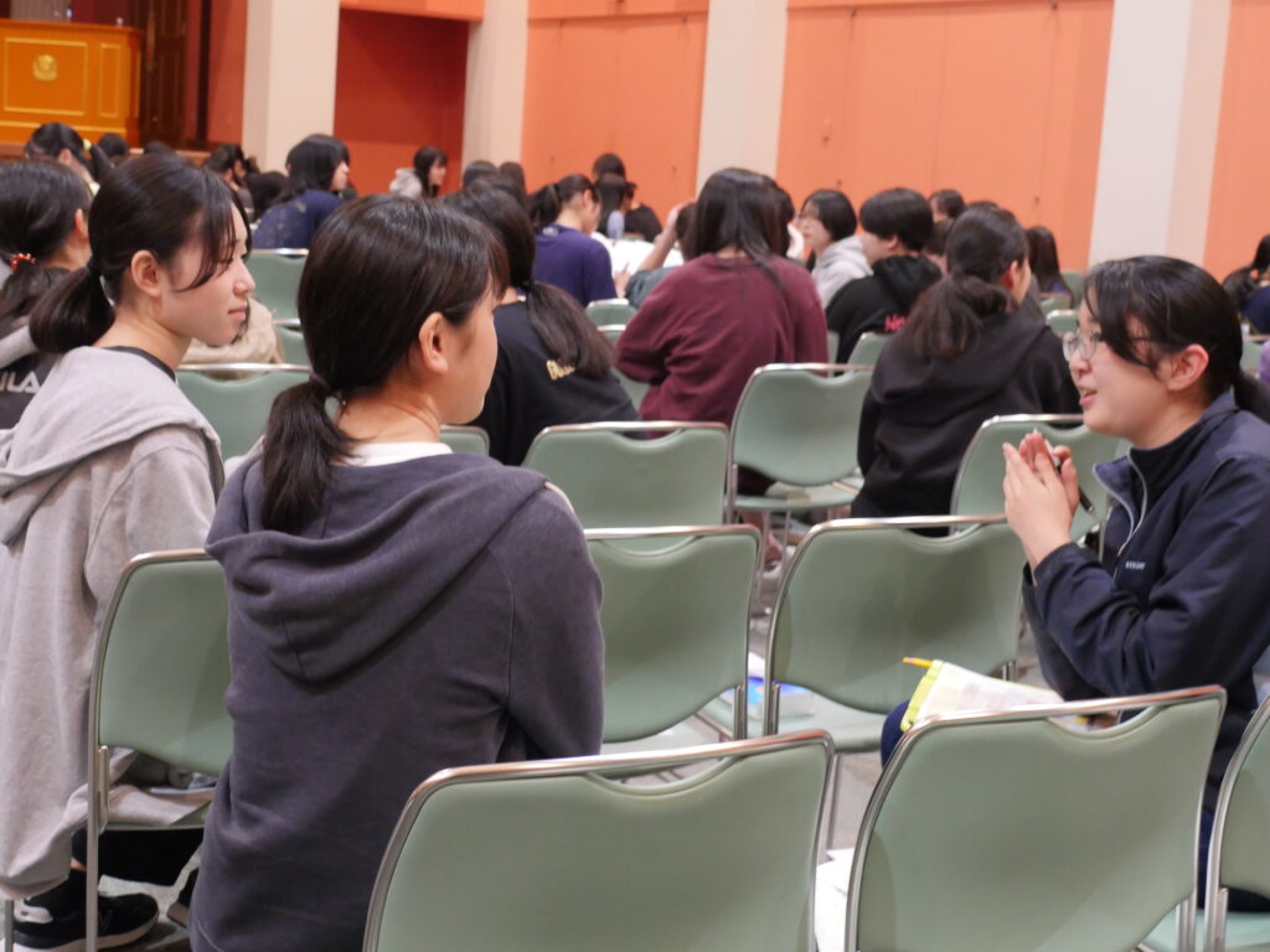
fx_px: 1908
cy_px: 476
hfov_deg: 36.8
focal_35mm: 52
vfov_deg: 28.0
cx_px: 635
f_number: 5
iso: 3200
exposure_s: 1/30
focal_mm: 26
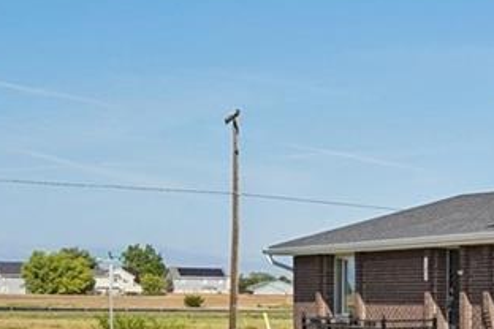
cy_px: 315
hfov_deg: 17.5
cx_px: 969
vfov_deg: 15.6
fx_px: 1181
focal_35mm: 86
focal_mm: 16.8
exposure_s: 1/320
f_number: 8
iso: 100
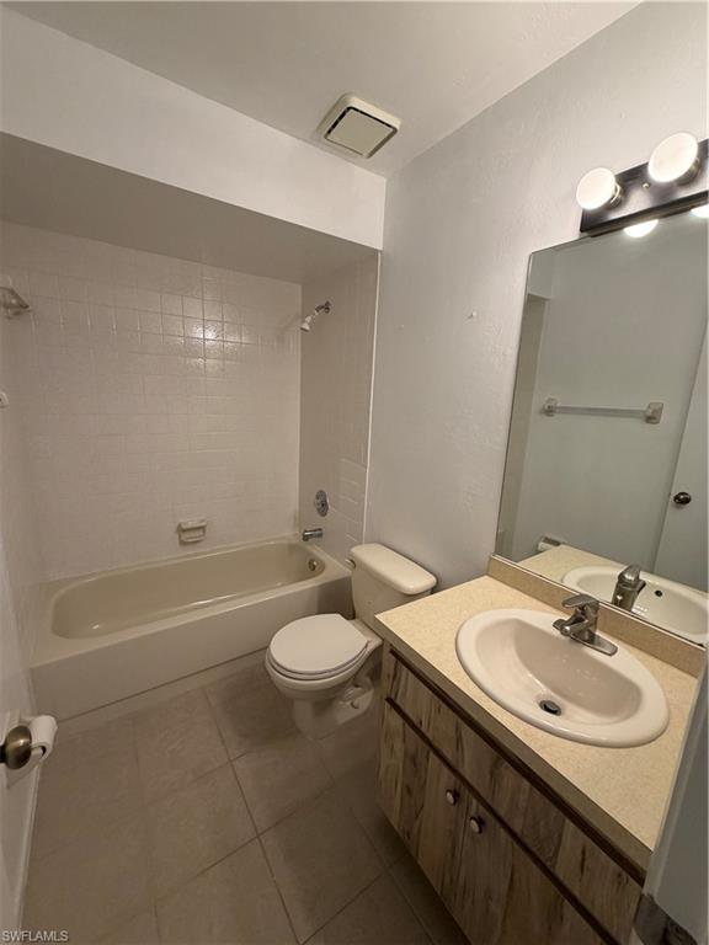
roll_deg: -3.2
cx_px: 354
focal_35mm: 14
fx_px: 382
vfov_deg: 102.1
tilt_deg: -11.5
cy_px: 472
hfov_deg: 85.7
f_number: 2.2
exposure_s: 1/120
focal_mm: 2.22
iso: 250
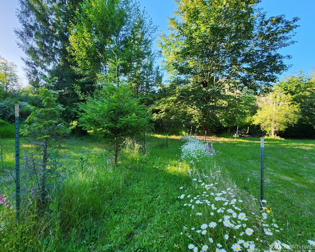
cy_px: 127
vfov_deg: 88.0
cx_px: 152
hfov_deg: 100.7
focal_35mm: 14
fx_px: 131
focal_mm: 2.2
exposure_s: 1/129
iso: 50
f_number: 2.2
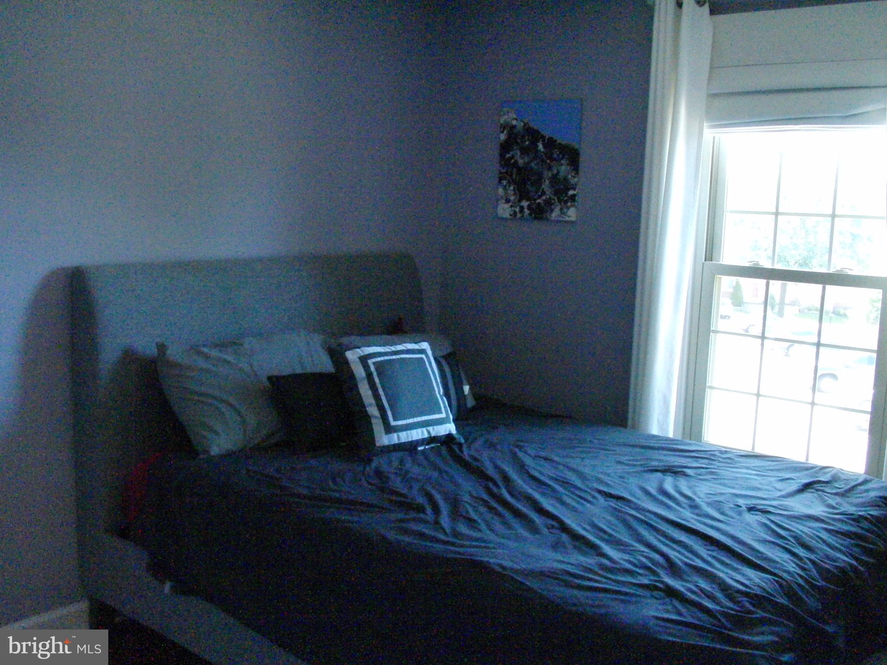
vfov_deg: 39.7
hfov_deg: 51.4
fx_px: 922
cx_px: 444
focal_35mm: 36
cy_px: 332
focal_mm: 7.3
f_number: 4.7
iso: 1600
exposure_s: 1/100
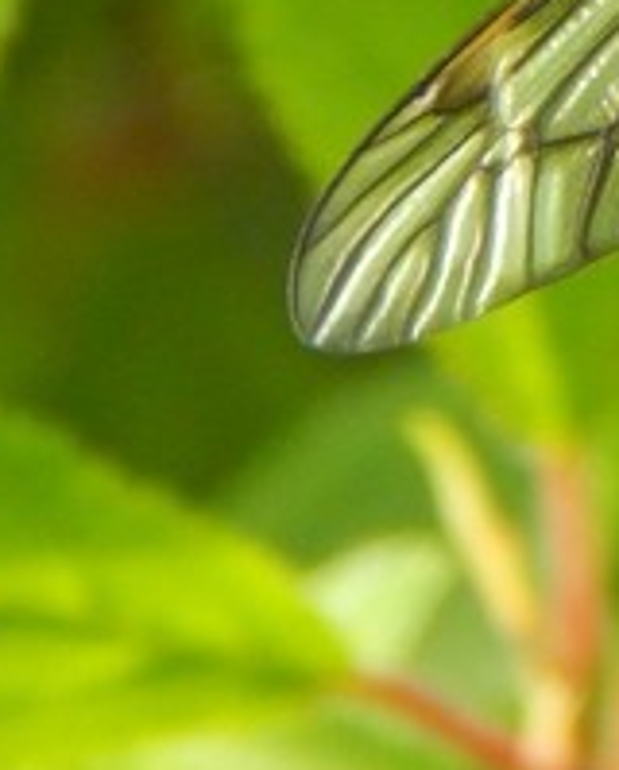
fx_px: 10867
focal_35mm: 476
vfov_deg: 4.0
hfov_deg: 3.2
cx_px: 1224
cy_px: -422
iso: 320
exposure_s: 1/250
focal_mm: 20.5
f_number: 4.6
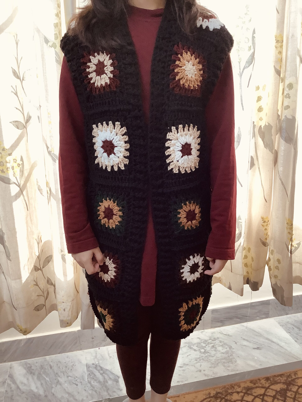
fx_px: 361
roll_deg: +1.8
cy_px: 201
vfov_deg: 58.4
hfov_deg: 45.4
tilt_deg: -17.6
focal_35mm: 31
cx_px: 151
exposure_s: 1/60
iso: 160
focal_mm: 3.3
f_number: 2.4
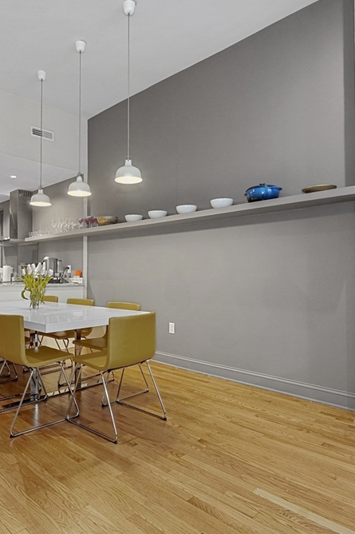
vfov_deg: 73.4
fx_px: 357
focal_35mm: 24
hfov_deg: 52.5
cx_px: 144
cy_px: 271
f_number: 8
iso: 640
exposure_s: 1/4
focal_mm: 10.5
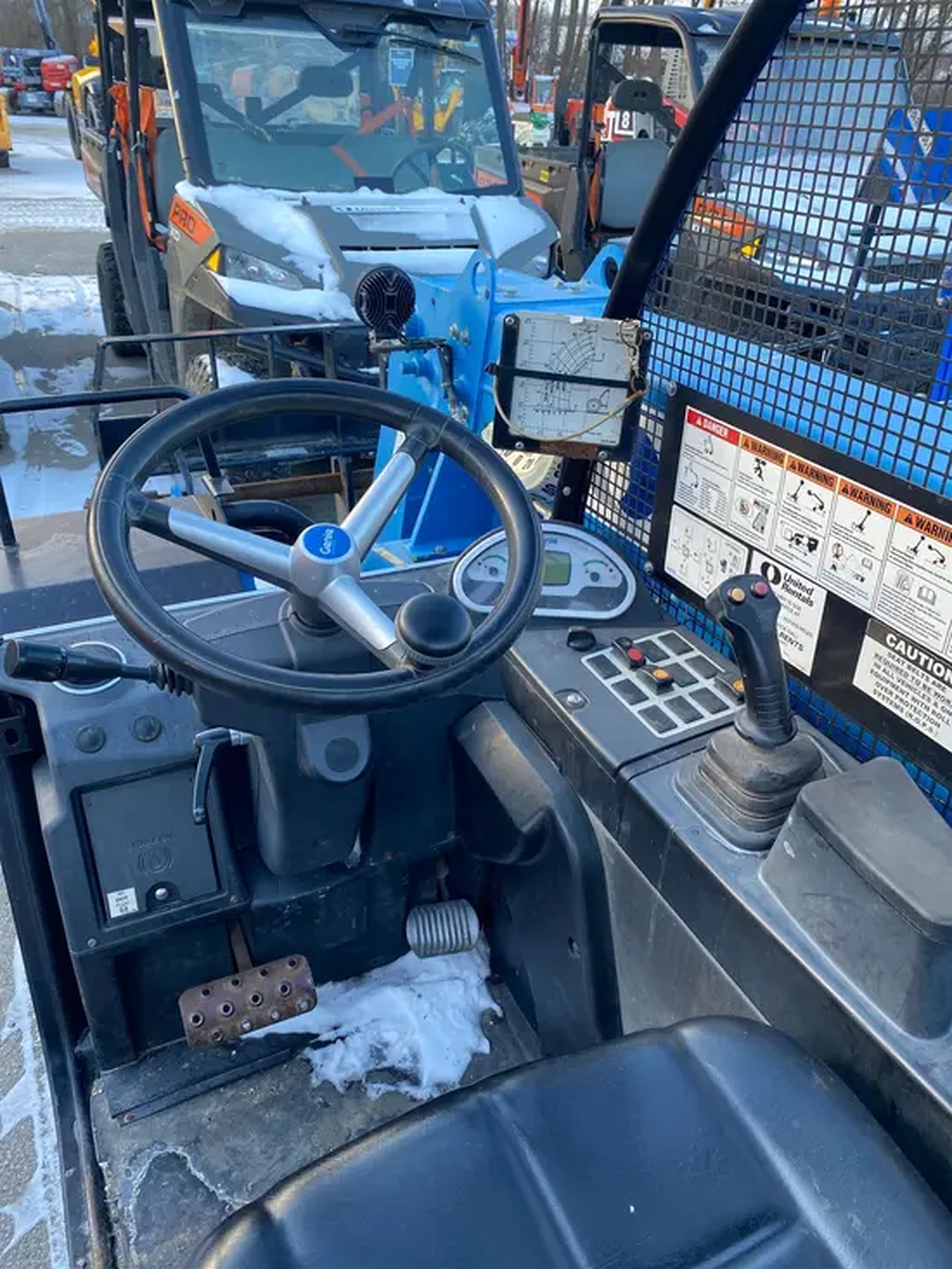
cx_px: 476
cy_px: 634
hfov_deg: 53.1
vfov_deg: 67.3
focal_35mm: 26
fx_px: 953
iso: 80
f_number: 1.8
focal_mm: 4.25
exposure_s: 1/121
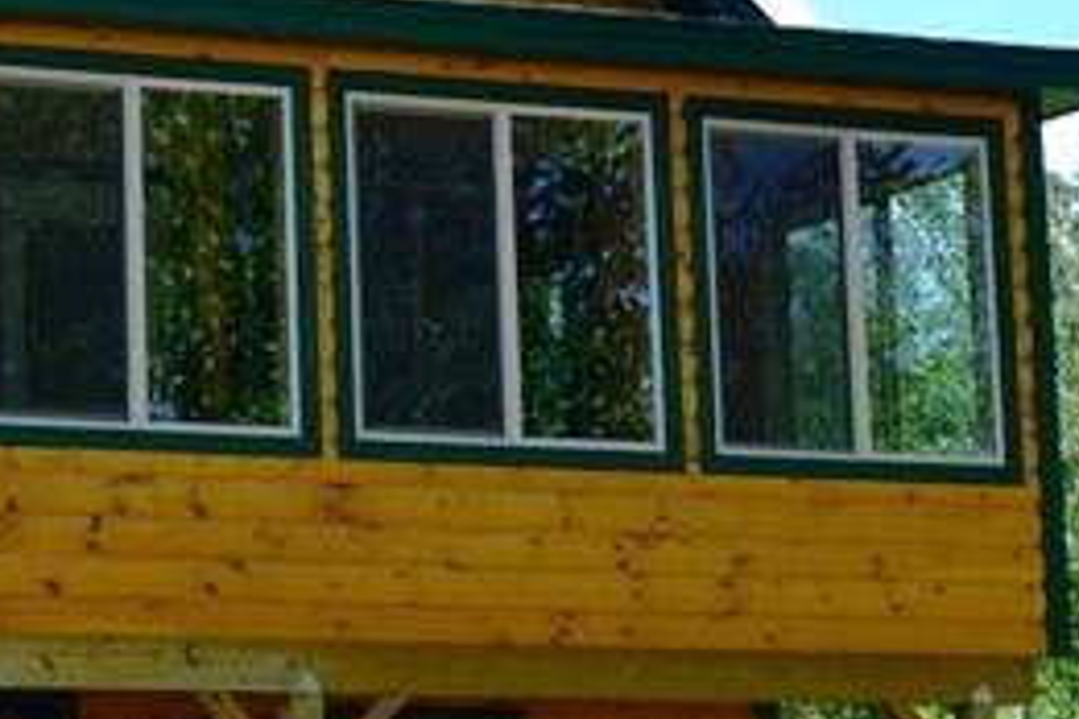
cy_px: 209
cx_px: -112
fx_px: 4585
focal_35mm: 153
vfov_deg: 9.0
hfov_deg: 13.2
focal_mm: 26
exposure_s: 1/320
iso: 400
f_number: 10
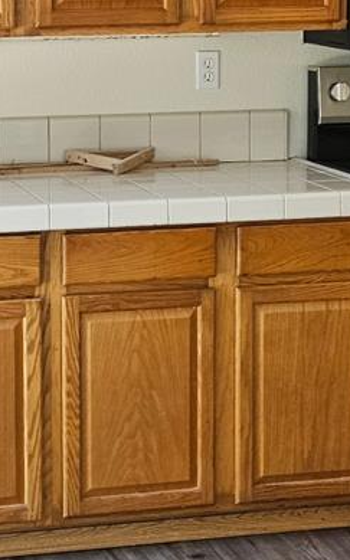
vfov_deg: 21.9
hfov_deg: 13.7
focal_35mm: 94
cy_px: 132
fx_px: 1435
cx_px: 1
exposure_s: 1/120
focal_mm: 5.4
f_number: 1.8
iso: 160
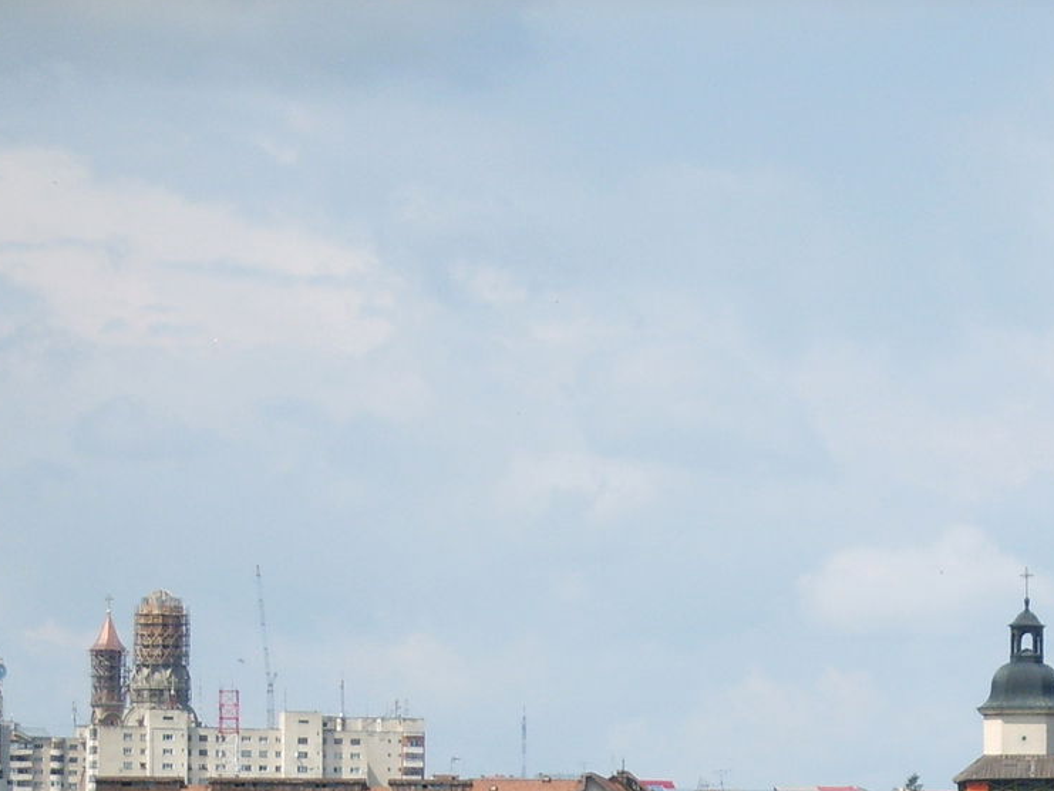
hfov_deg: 7.2
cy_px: 1020
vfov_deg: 5.4
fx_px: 8283
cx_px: 1118
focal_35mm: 272
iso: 50
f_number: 5.1
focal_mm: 22.2
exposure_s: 1/500
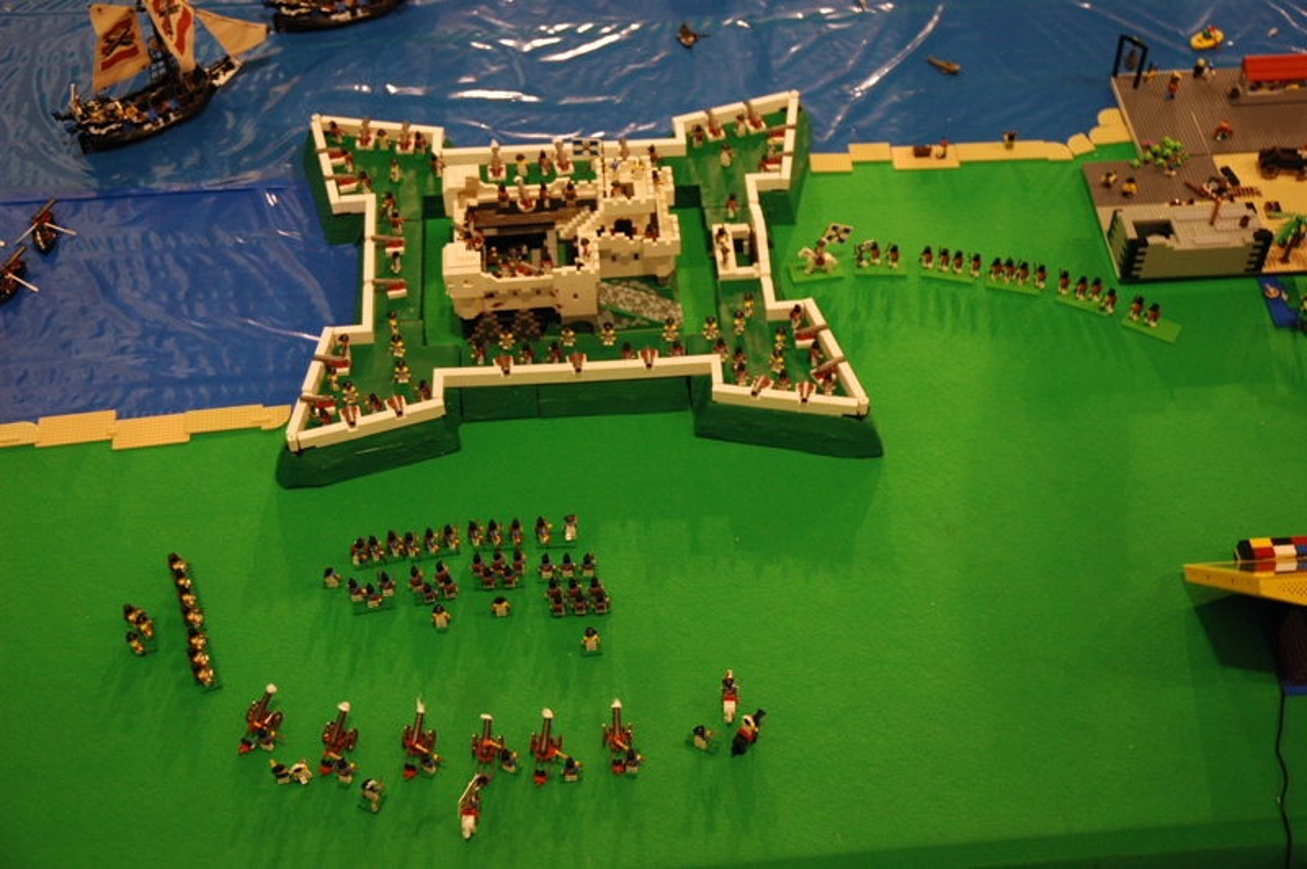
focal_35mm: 46
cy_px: 434
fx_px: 1687
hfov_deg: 42.4
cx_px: 654
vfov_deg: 28.9
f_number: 4
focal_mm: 31
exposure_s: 1/60
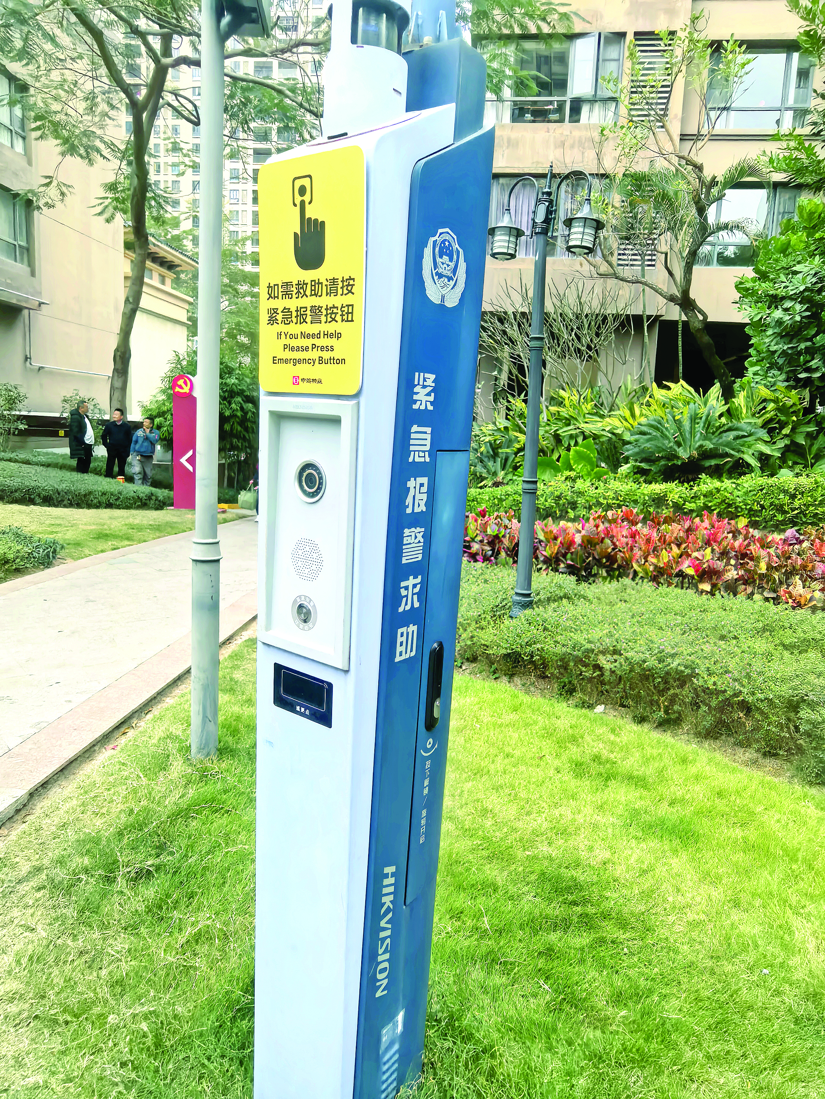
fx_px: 731
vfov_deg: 73.9
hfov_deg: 58.9
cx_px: 412
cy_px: 550
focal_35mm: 23
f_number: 2.2
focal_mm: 1.76
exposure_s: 1/60
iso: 320
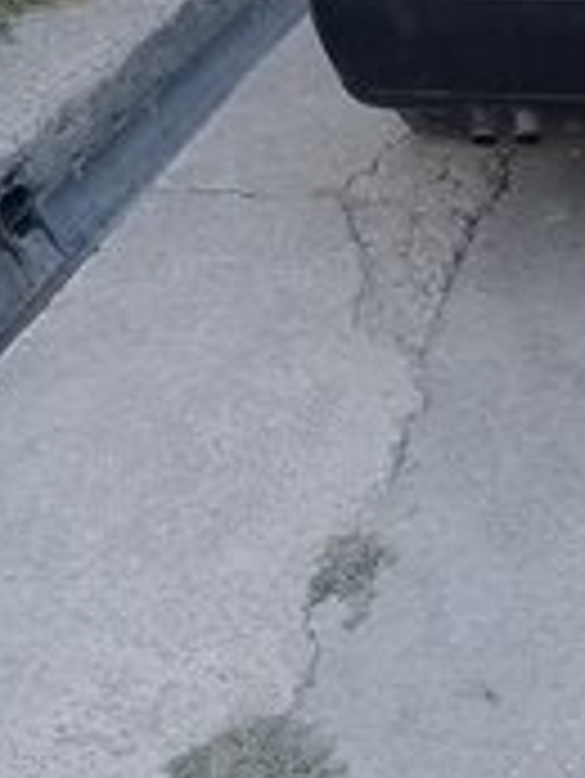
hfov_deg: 15.7
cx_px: 783
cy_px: -108
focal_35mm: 89
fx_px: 2003
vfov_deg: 20.8
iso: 64
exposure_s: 1/100
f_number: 2.2
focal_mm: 3.3
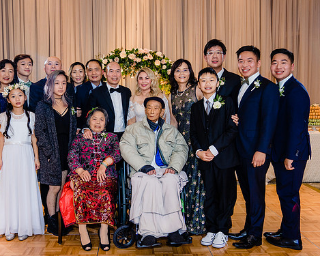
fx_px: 369
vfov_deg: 38.2
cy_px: 128
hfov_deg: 46.6
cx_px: 131
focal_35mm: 39
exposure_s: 1/160
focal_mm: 29
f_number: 4
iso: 1000
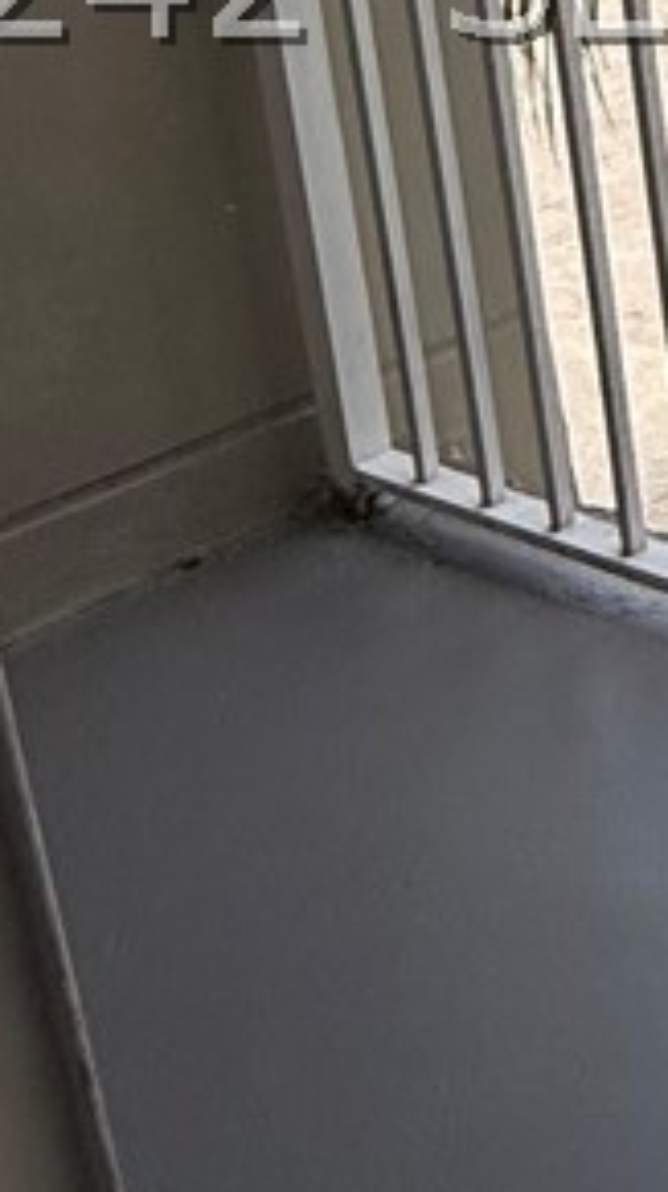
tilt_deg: -15.6
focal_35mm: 84
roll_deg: +2.1
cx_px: 1652
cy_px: -29
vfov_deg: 24.1
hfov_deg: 11.6
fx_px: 2654
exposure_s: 1/2410
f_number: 2.2
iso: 50
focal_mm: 2.22
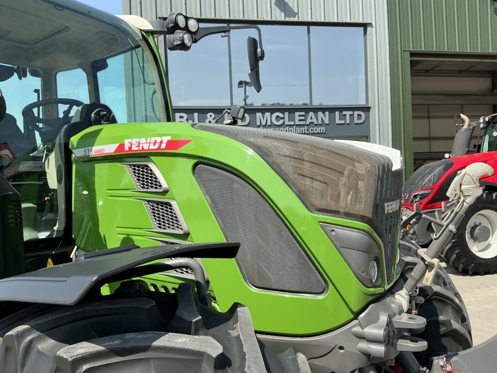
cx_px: 248
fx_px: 402
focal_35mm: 28
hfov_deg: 63.4
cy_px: 186
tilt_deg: -1.3
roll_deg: +2.0
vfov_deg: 49.7
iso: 25
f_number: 1.8
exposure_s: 1/944
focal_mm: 3
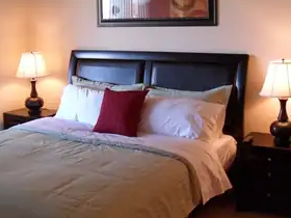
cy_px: 84
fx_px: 420
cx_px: 163
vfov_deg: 29.0
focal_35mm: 50
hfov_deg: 38.1
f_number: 3
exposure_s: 1/45
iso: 200
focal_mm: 6.3
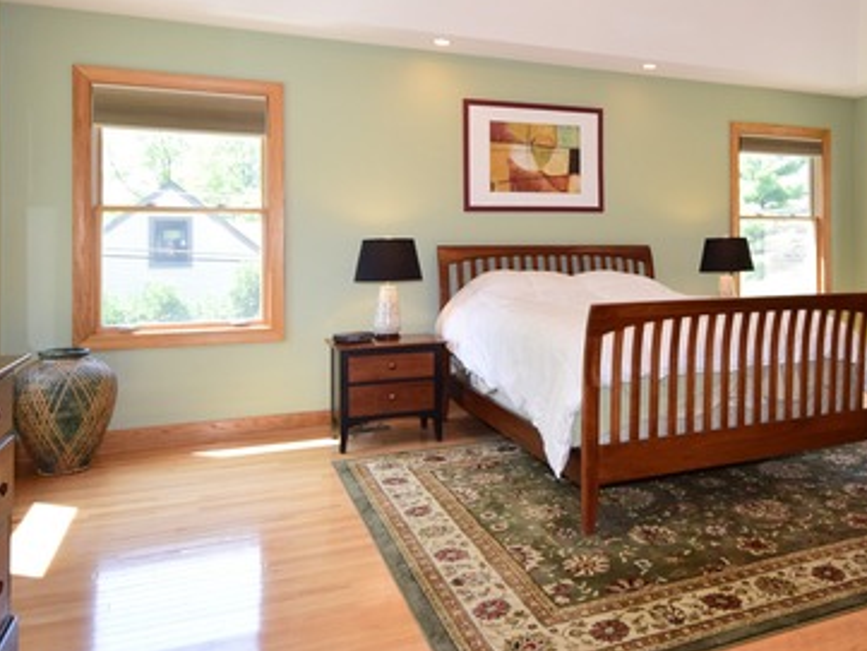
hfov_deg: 59.2
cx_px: 591
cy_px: 251
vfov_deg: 47.3
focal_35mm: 29
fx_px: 737
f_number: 6.3
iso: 640
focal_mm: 11.5
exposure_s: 1/80
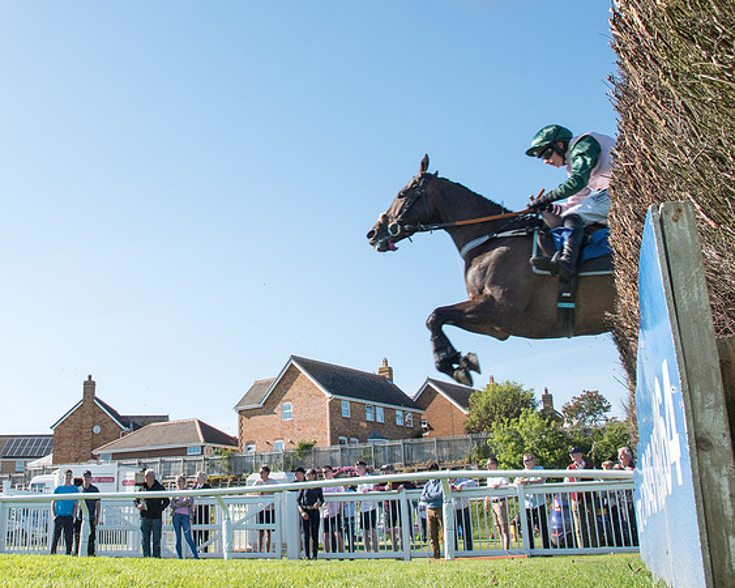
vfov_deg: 38.6
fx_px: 835
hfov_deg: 46.4
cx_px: 214
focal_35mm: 38
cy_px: 227
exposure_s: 1/800
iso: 500
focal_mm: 24
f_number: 8
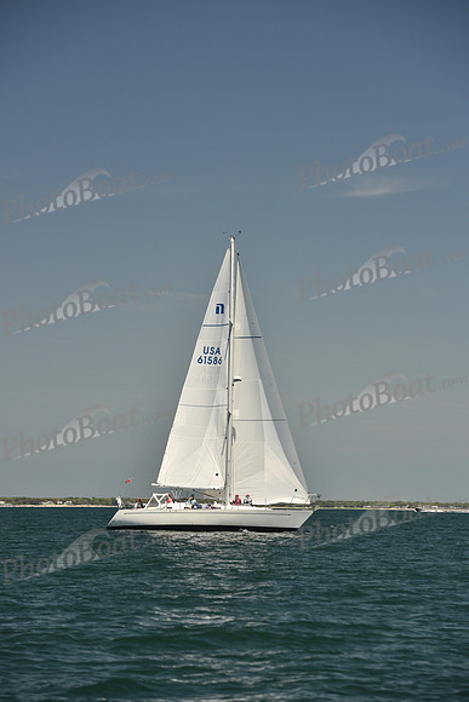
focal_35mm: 135
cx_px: 234
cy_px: 351
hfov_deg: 10.2
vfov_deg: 15.2
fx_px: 2636
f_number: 6.3
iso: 250
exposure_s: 1/800
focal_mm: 135
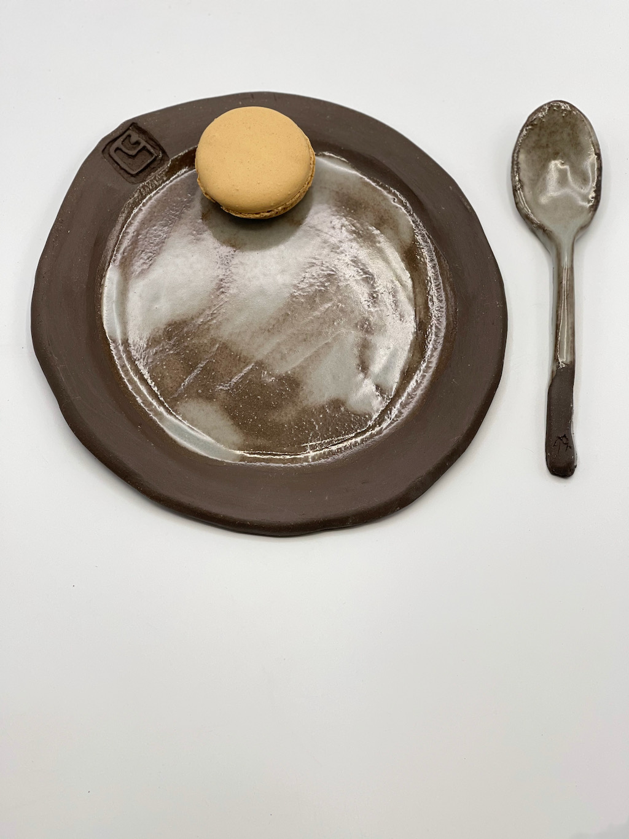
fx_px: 1551
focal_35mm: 64
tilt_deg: -71.0
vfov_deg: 30.3
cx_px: 314
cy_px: 420
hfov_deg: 22.9
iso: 64
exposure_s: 1/121
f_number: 2.2
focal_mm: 7.5
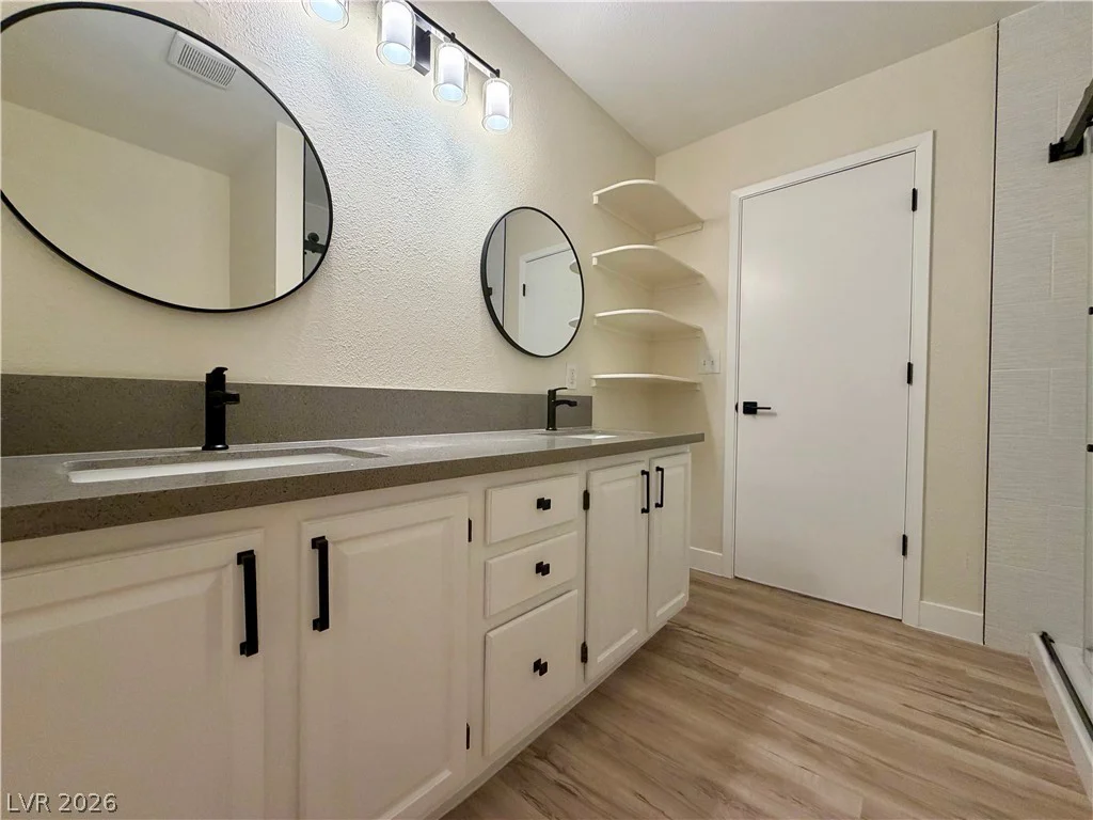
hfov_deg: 102.1
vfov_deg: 85.7
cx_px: 546
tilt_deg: -1.3
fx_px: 442
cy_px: 410
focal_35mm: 14
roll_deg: -0.3
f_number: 2.2
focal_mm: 2.22
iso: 160
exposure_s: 1/60
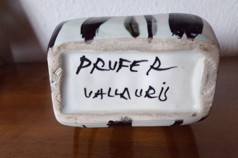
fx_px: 172
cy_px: 74
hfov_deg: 69.4
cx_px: 118
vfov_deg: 49.5
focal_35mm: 26
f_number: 3
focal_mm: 4.3
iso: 354
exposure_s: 1/17
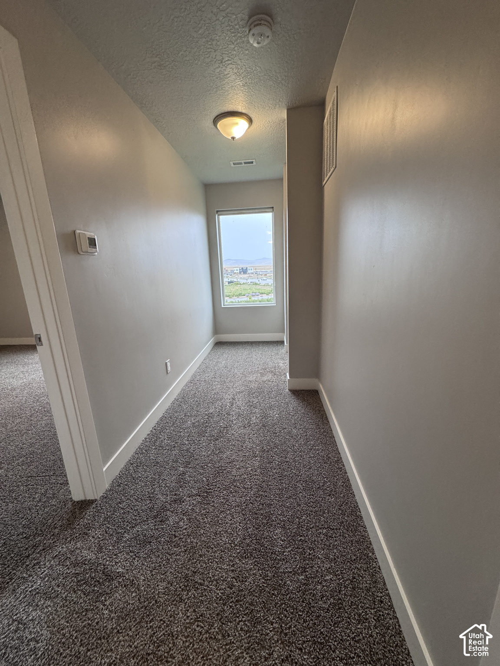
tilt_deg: -13.8
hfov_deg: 85.7
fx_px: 270
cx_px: 250
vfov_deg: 102.1
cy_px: 333
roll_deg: +2.9
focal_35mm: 14
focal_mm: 2.22
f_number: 2.2
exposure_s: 1/120
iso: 250
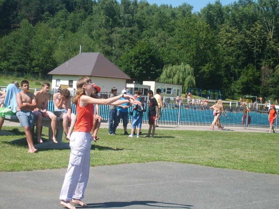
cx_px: 140
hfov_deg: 27.0
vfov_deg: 20.4
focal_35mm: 72
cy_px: 104
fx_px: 580
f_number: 3.9
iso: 50
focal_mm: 12
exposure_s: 1/500
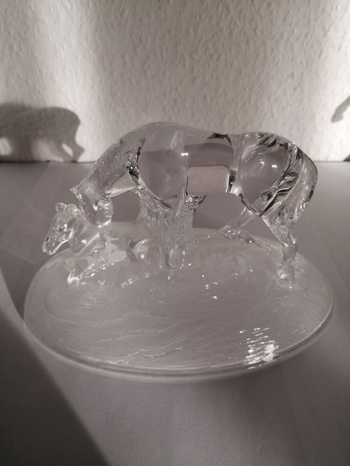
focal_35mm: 27
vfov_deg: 65.3
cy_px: 233
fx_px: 364
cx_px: 175
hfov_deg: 51.4
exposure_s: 1/100
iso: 80
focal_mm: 3.62
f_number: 1.8
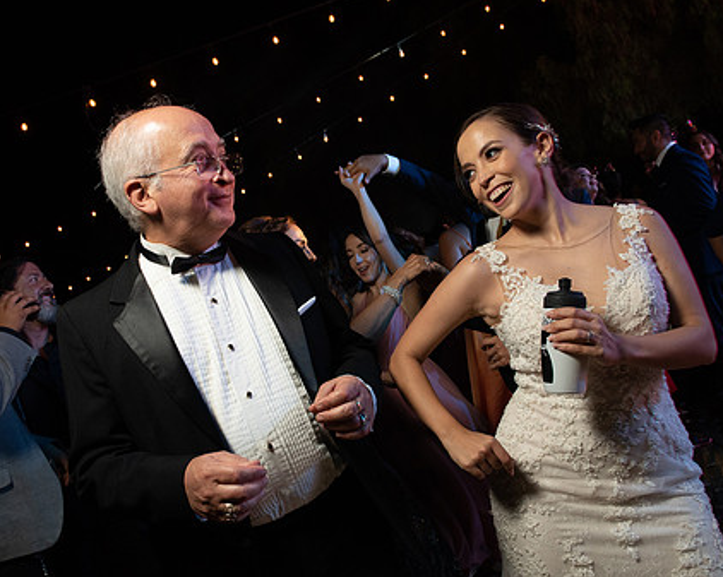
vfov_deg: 47.0
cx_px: 332
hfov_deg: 57.1
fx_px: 663
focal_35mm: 31
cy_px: 311
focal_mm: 24
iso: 2500
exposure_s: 1/100
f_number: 8
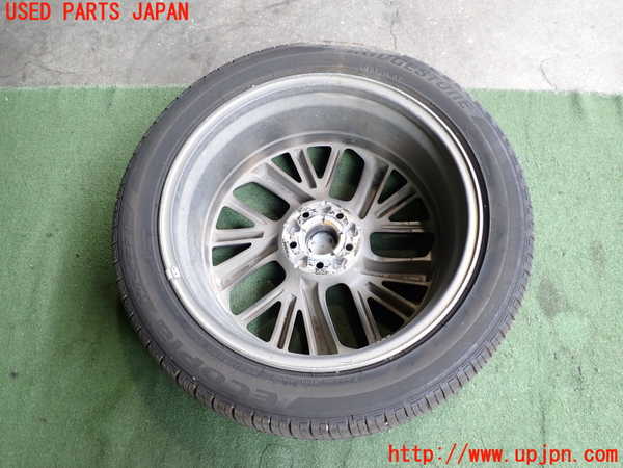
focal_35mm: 30
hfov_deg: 60.0
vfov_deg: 46.8
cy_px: 234
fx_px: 540
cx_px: 312
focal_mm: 5.4
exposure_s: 1/80
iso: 200
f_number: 2.3
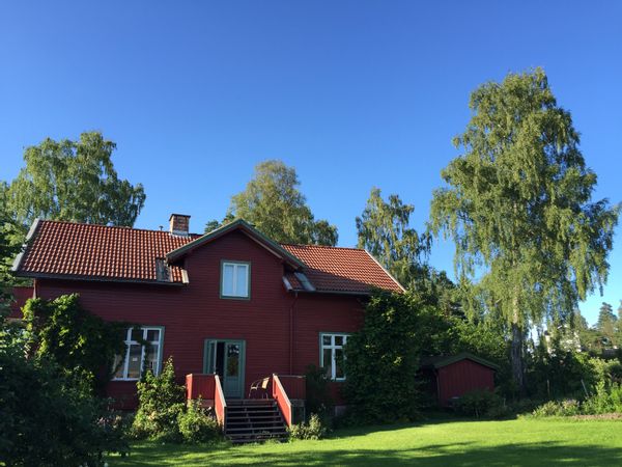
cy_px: 234
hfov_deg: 61.7
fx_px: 521
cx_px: 311
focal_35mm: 29
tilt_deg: +16.6
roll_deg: +0.4
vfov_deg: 48.2
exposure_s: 1/542
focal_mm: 4.15
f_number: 2.2
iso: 32
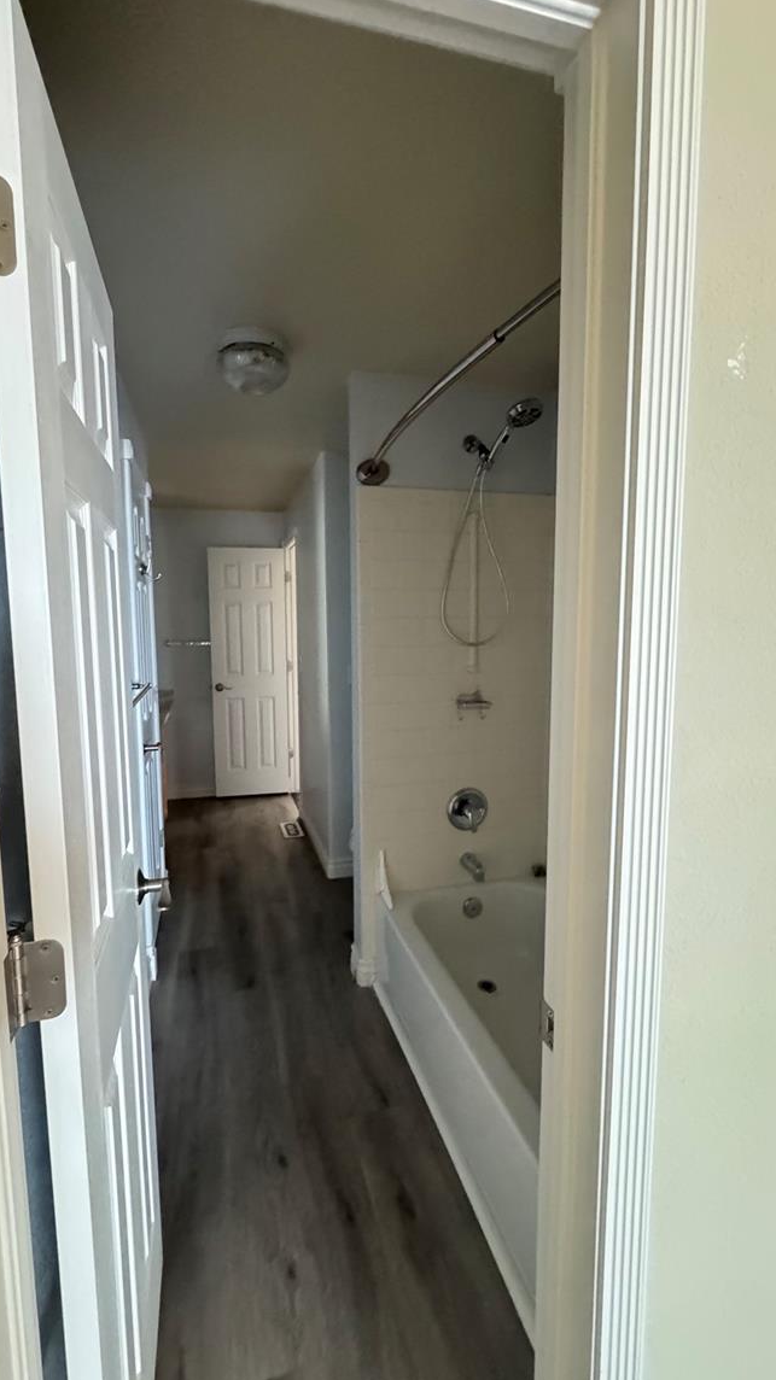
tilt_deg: -5.9
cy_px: 682
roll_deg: +1.0
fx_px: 586
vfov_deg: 99.4
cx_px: 363
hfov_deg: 67.0
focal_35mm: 16
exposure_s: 1/51
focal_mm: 2.22
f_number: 2.2
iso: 1250
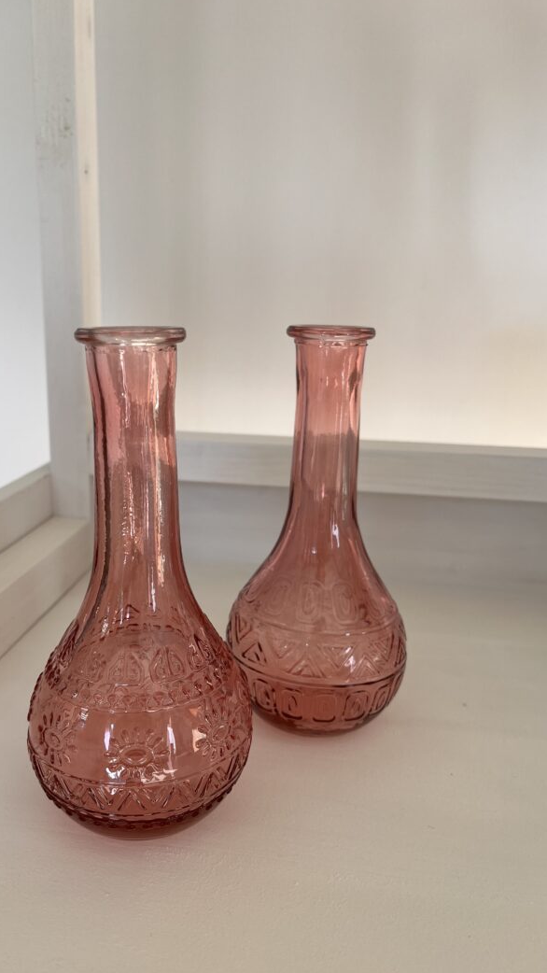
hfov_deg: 39.9
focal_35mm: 29
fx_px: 748
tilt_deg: -14.9
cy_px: 486
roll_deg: -0.3
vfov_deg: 66.1
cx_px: 205
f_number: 1.6
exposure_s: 1/169
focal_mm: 5.1
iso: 40
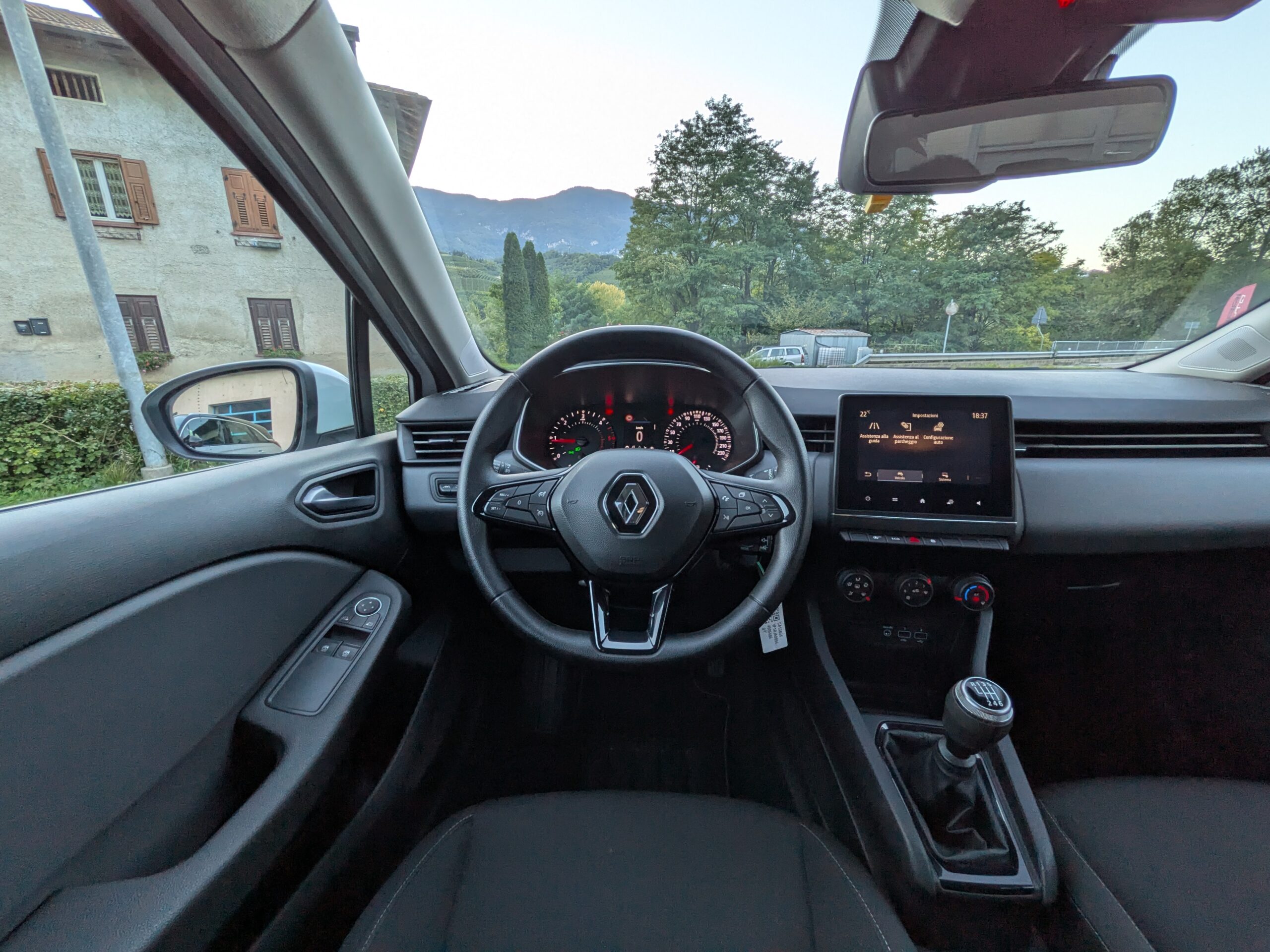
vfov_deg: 85.7
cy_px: 476
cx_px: 635
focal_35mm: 14
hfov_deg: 102.1
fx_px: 514
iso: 49
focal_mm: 1.83
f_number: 2.2
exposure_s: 1/100
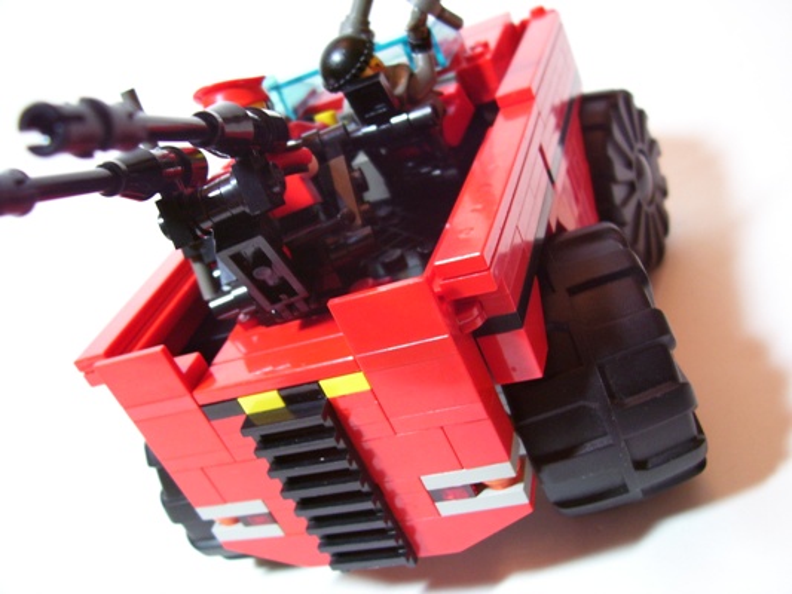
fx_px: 778
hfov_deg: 53.9
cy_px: 297
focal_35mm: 34
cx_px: 396
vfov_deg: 41.8
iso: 160
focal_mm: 5.6
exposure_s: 1/8
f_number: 2.7
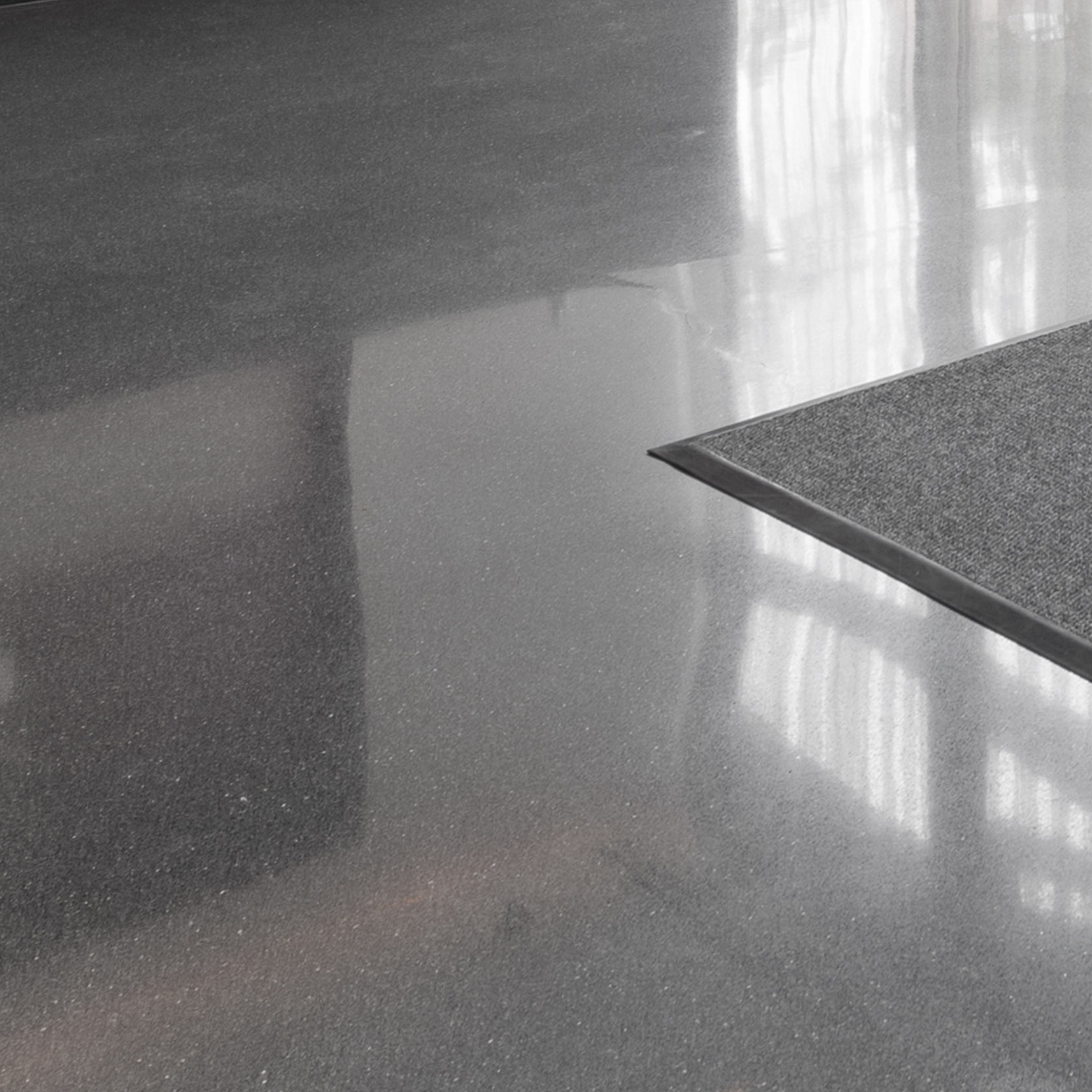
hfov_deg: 19.0
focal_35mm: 76
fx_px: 2712
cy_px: -584
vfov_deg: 19.6
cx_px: 1781
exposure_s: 1.3
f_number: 9
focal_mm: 18
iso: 100
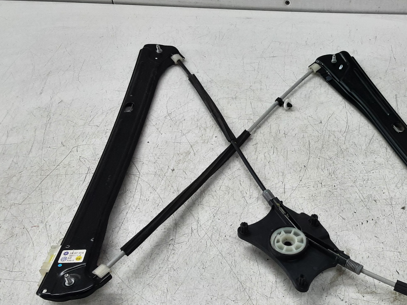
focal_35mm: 45
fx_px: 529
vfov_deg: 32.1
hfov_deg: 40.9
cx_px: 306
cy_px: 179
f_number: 1.9
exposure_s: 1/50
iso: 50
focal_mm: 2.91
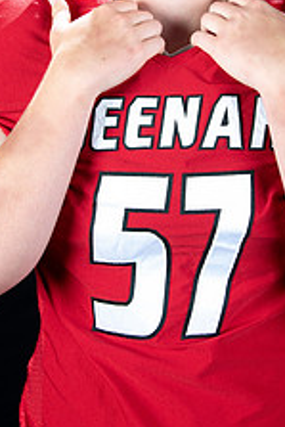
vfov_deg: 16.3
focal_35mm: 125
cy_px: 101
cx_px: 153
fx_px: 1482
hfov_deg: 11.0
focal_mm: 62
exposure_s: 1/160
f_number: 9
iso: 320
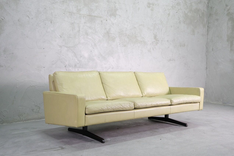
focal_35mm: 39
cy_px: 78
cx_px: 117
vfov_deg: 34.2
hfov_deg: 49.6
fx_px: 253
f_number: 4
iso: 1600
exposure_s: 1/40
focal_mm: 26
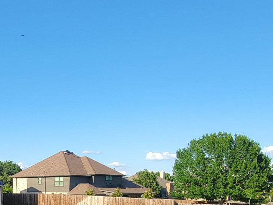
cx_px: 14
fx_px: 292
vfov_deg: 35.1
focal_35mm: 37
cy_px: 205
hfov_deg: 44.3
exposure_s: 1/120
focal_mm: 2.2
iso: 80
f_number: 2.2
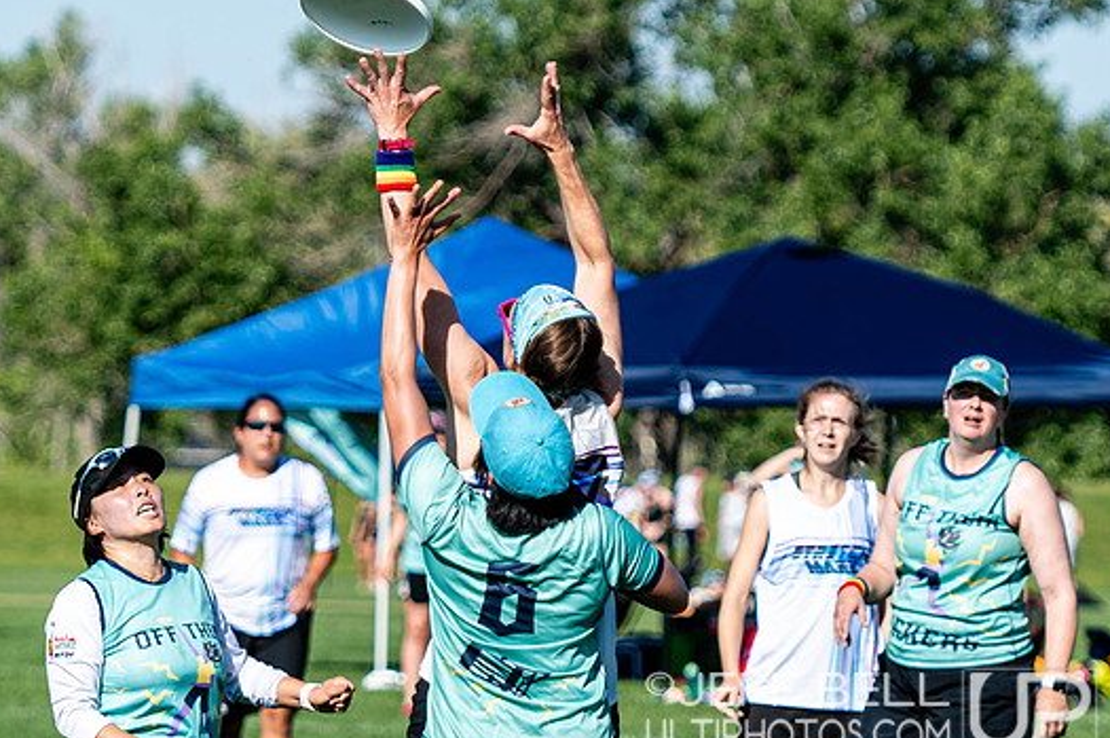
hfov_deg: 4.6
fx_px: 13739
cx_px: 502
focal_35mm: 446
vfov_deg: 3.1
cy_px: 599
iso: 100
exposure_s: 1/1600
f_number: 3.2
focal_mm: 130
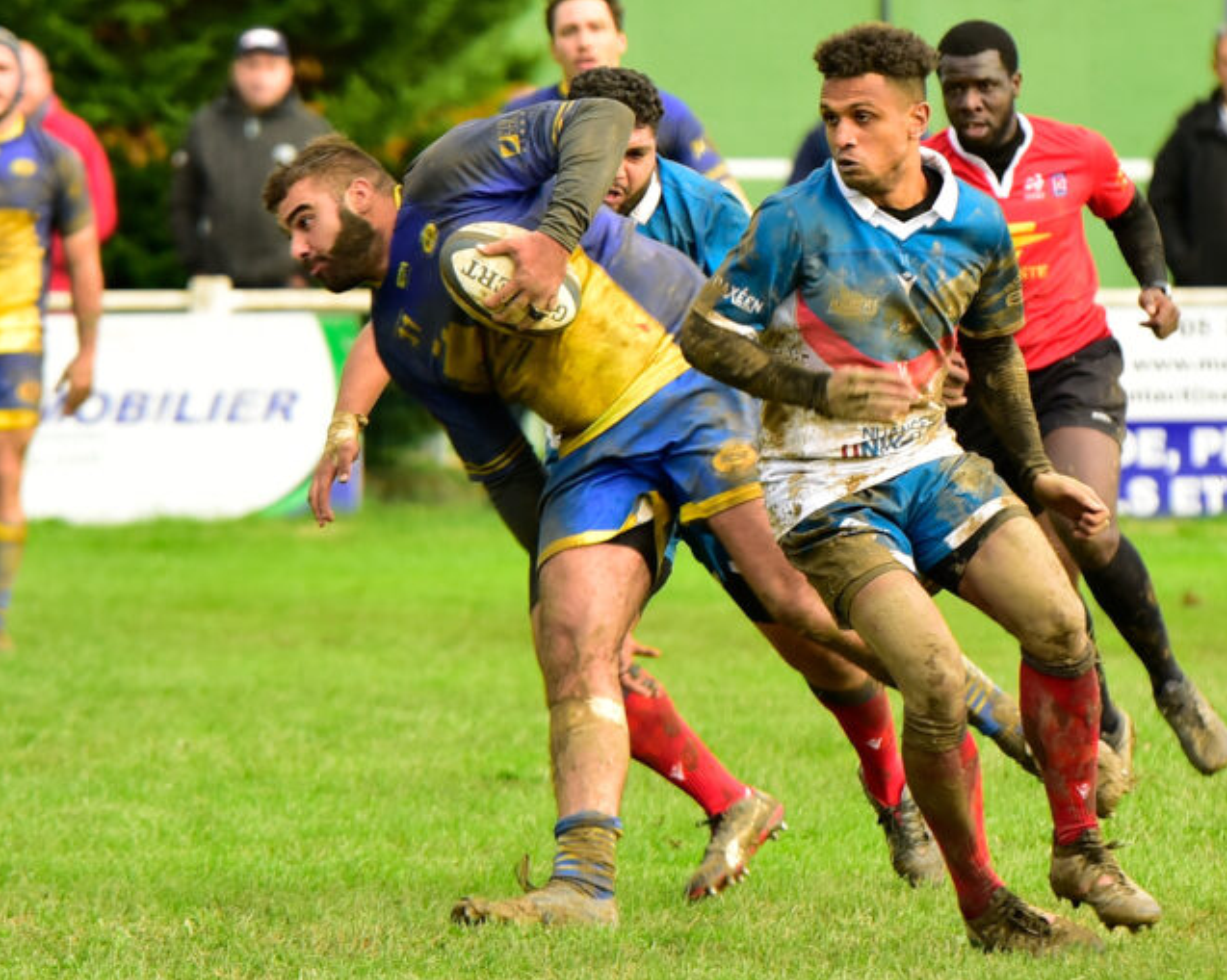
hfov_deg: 8.2
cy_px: 481
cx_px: 628
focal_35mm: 236
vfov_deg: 6.6
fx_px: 8566
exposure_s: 1/400
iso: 800
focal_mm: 200
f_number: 3.5
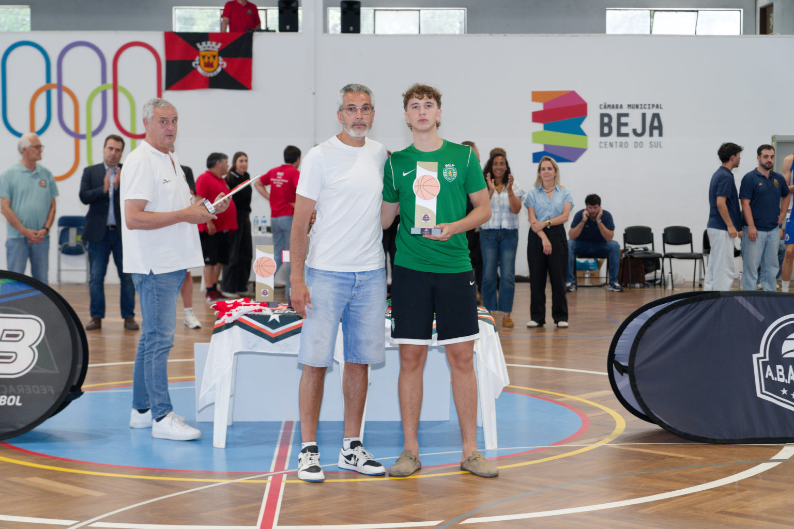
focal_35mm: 70
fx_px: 1544
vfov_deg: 19.5
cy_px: 264
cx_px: 397
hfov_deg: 28.8
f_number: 5
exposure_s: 1/250
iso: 1000
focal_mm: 70
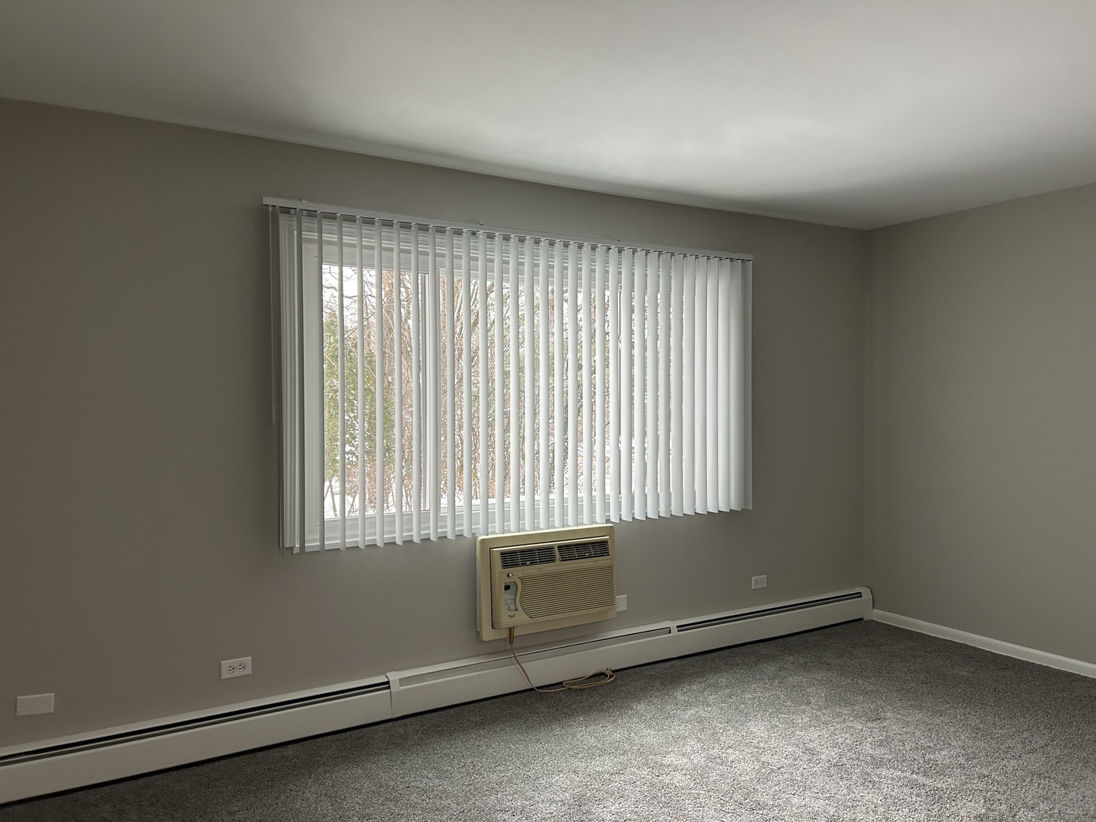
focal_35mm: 26
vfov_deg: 53.1
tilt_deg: -1.3
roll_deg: +1.4
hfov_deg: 67.3
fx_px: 823
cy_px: 411
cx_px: 548
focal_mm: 5.7
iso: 100
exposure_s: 1/120
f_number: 1.5
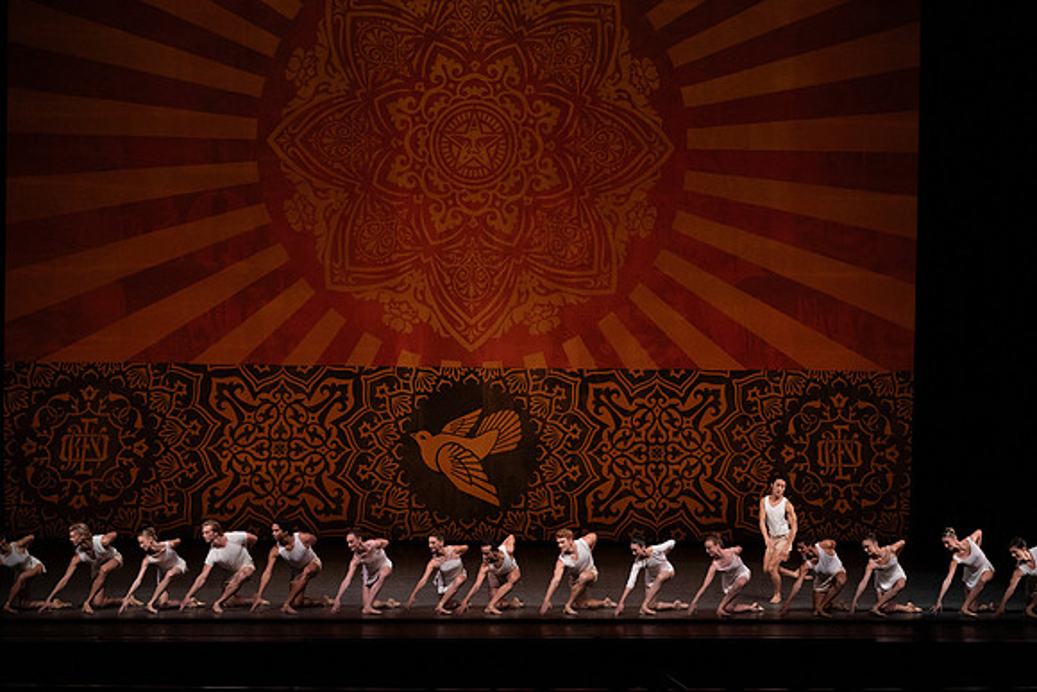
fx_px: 2881
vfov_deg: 13.7
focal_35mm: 100
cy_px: 346
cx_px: 518
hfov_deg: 20.4
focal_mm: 100
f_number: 8
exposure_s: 1/400
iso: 6400
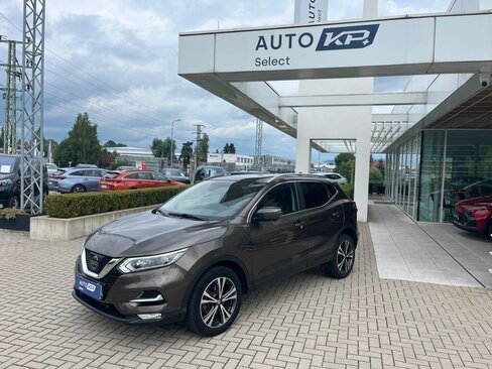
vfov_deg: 53.1
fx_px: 370
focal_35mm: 26
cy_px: 184
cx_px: 246
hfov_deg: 67.3
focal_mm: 5.1
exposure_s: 1/1458
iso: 50
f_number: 1.6
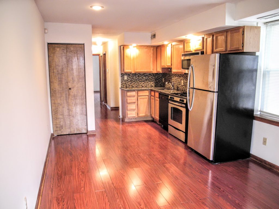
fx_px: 169
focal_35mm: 21
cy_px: 104
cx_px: 140
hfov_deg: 79.0
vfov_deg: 63.4
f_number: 2.8
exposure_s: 1/28
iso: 400
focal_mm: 4.5
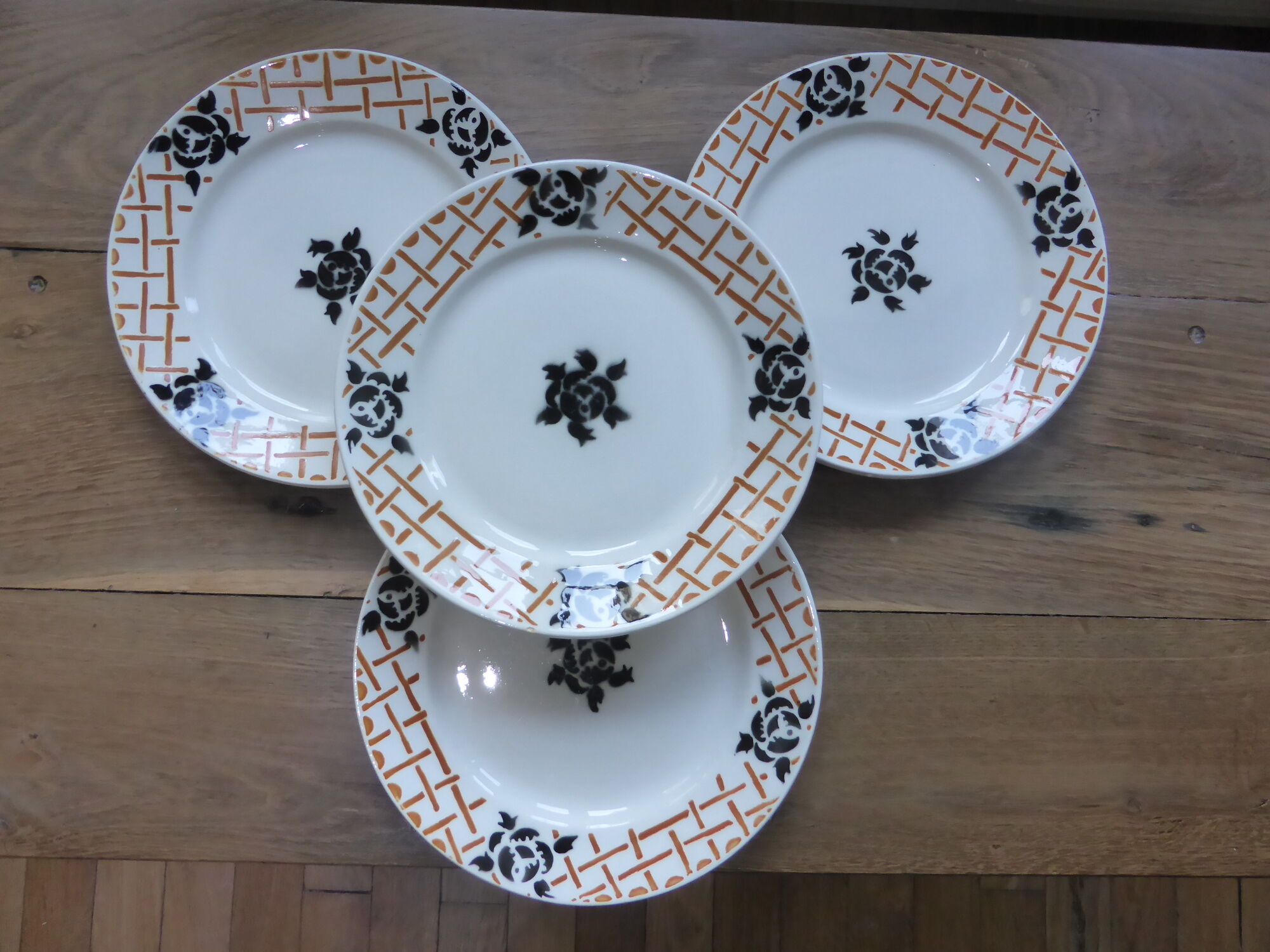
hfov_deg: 69.4
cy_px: 476
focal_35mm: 25
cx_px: 635
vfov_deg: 54.9
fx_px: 917
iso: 400
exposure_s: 1/50
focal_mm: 4.3
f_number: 3.3
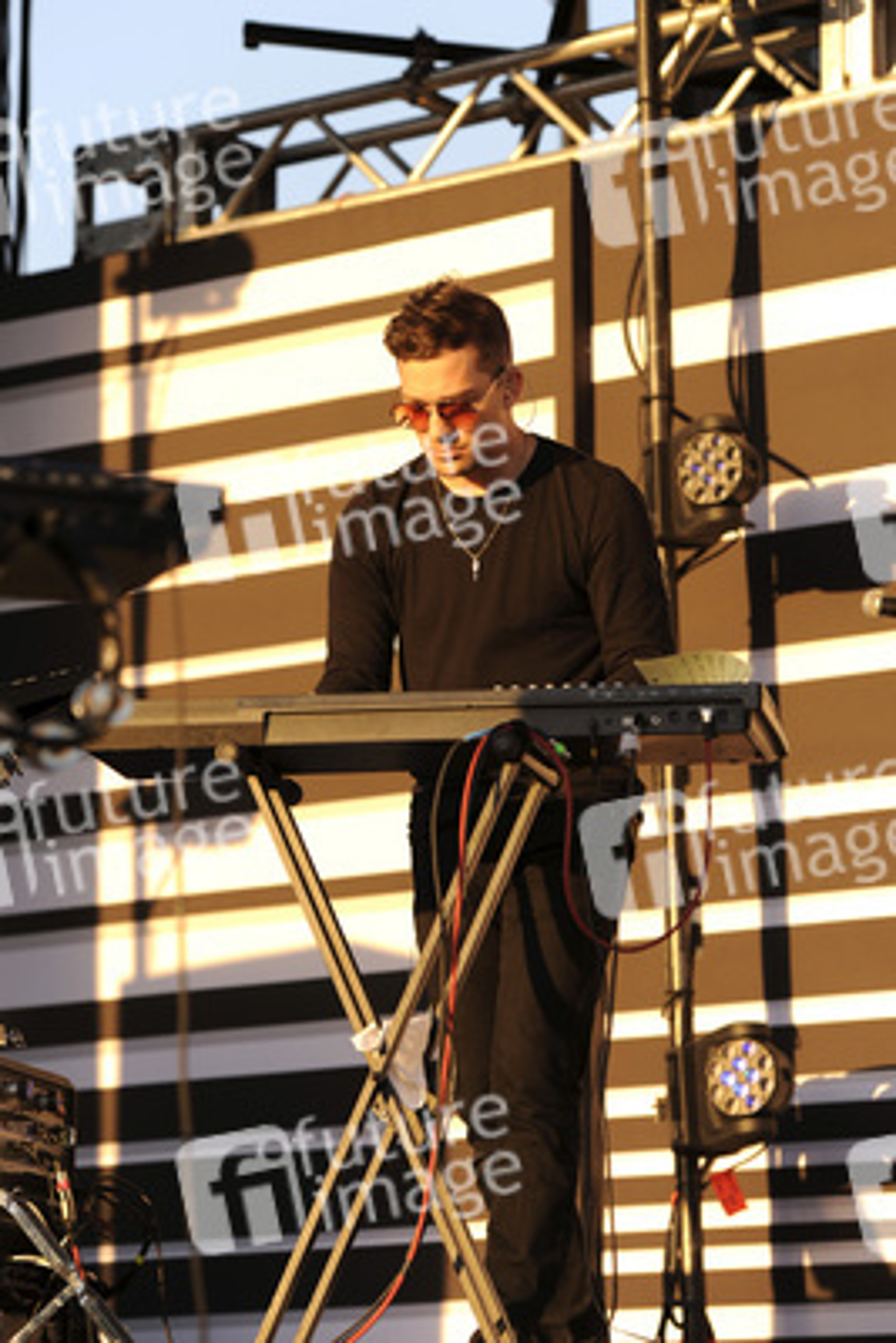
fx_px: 4327
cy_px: 672
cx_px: 448
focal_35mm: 116
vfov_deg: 17.6
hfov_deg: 11.8
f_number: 4
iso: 200
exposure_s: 1/500
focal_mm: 116
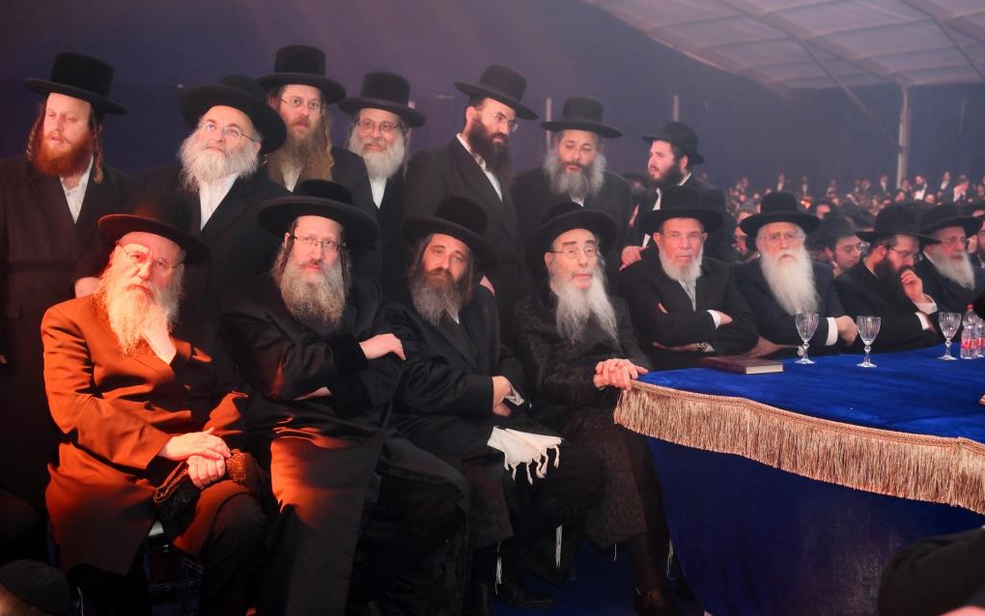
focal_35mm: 44
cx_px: 493
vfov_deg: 29.2
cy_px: 297
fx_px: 1181
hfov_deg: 45.3
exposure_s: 1/160
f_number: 4
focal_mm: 43
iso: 800
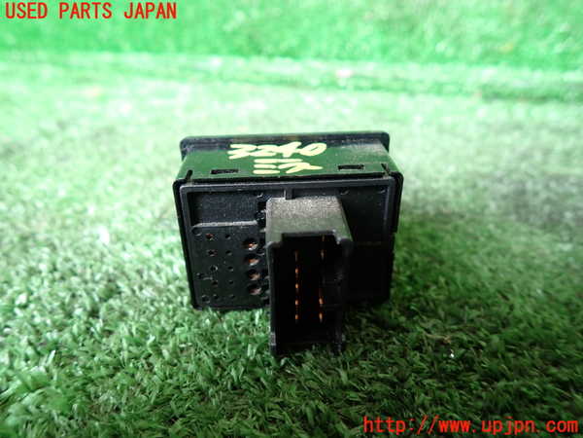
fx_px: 421
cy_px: 219
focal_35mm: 25
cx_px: 292
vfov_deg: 54.9
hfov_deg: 69.4
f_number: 2
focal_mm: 4.5
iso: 200
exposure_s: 1/40
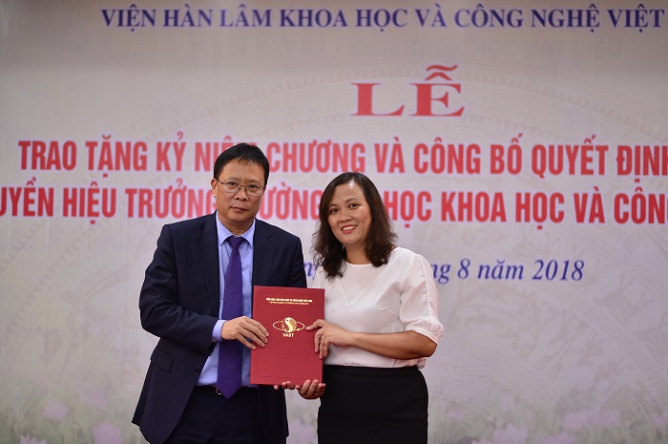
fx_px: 1575
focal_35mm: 85
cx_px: 334
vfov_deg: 16.0
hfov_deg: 23.9
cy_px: 222
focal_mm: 85
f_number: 2
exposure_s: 1/200
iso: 1000
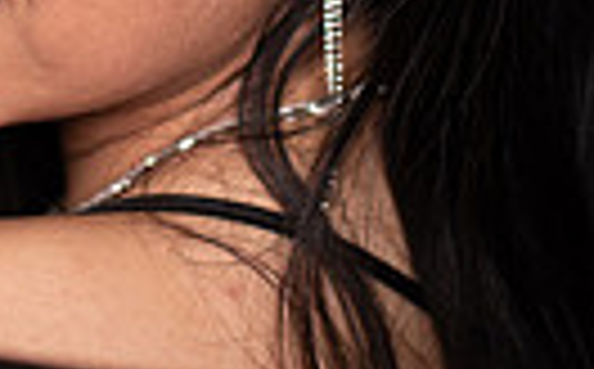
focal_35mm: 157
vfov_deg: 8.1
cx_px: 63
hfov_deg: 13.2
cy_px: -263
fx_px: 2537
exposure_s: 1/640
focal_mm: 35
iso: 500
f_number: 1.4
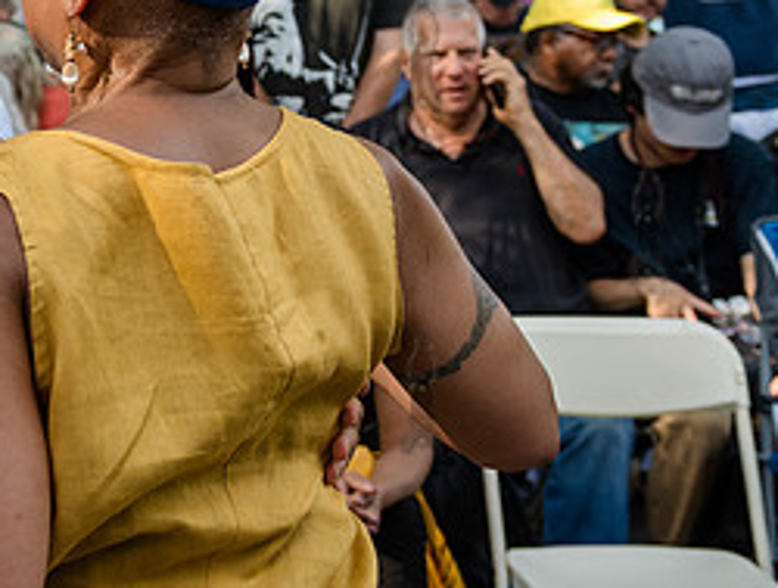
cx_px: -158
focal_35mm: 86
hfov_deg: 21.1
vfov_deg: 17.2
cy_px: 176
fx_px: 1938
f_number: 3.5
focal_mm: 32
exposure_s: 1/1250
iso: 800
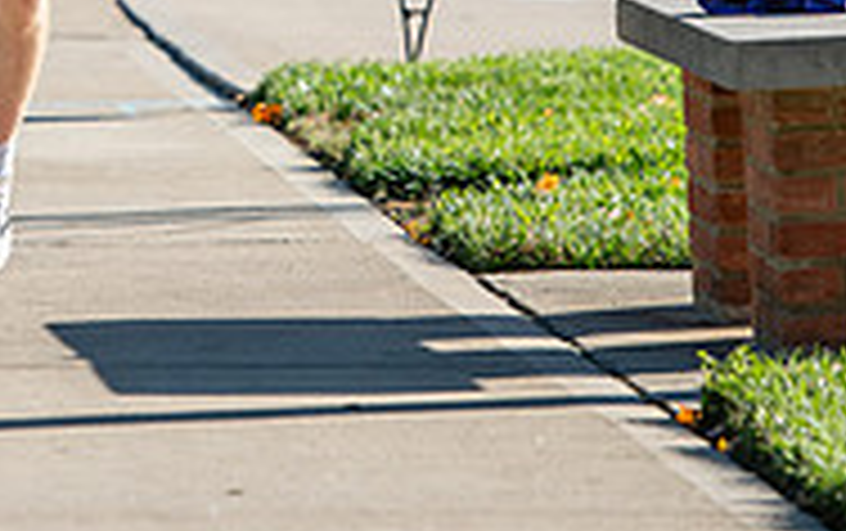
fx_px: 12327
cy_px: -290
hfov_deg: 3.9
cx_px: 36
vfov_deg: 2.5
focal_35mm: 534
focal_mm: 170
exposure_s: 1/800
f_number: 3.5
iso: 160
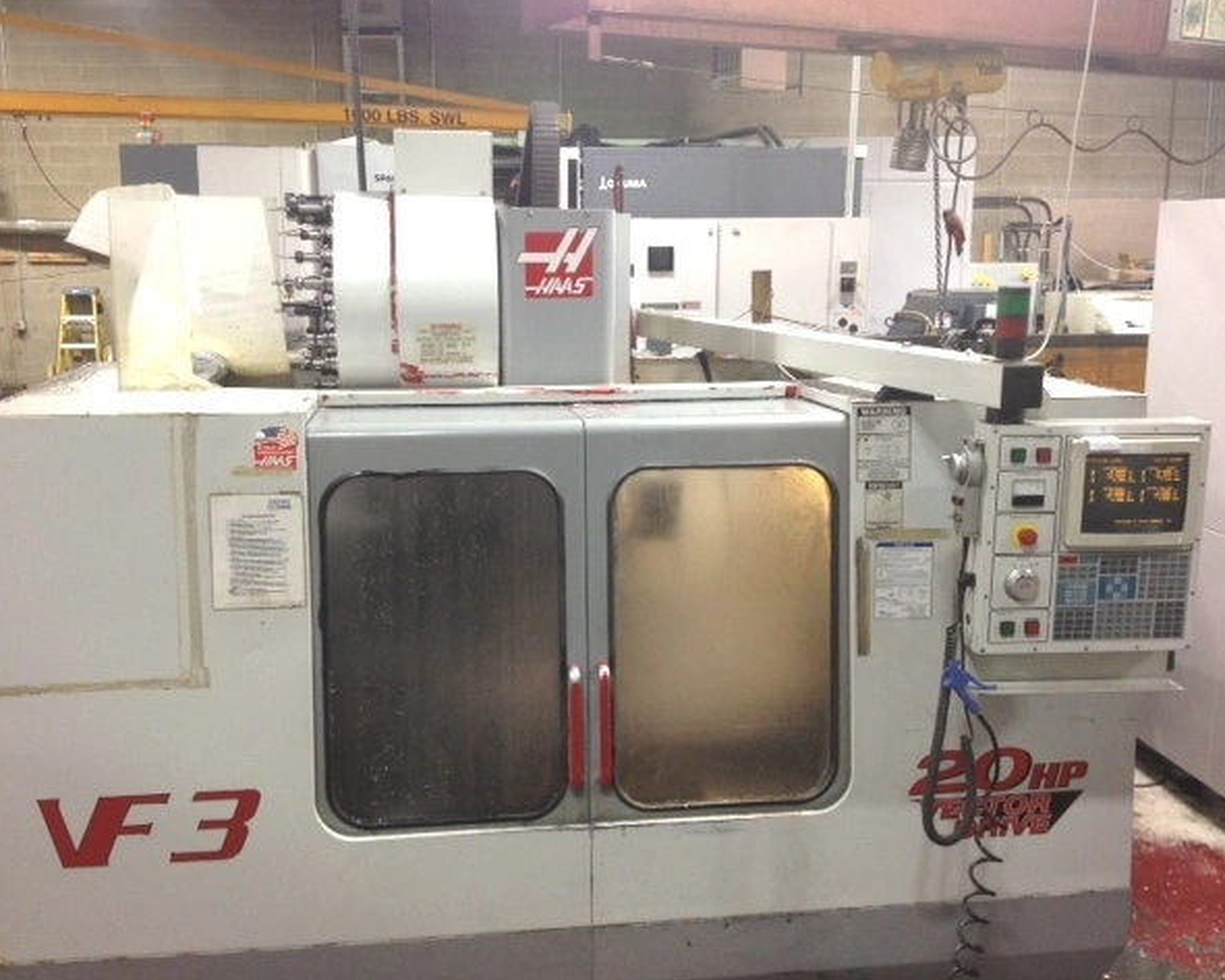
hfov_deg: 49.0
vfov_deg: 40.1
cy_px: 485
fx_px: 1342
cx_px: 574
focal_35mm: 37
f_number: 2.4
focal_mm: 4.28
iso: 100
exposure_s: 1/20
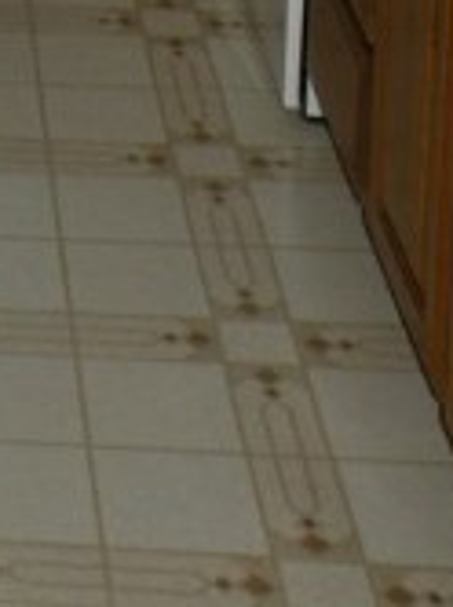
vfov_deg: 12.9
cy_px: -739
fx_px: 2187
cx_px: -398
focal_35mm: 125
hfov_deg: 10.9
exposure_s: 1/250
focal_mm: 4.7
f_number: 3.5
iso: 64
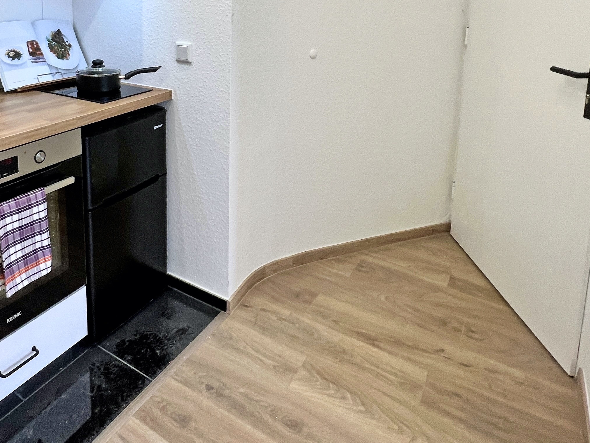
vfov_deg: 48.6
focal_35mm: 26
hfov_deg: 65.1
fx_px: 443
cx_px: 186
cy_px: 62
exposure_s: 1/100
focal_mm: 1.57
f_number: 1.8
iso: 100
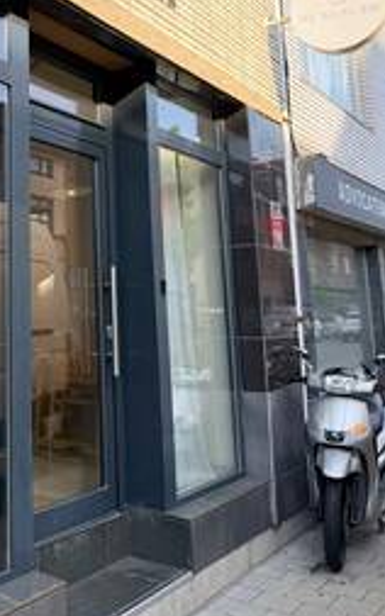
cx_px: 15
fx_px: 722
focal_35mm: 43
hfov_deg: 28.3
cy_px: 184
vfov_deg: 45.2
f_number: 1.78
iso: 80
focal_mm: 6.76
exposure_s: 1/2000
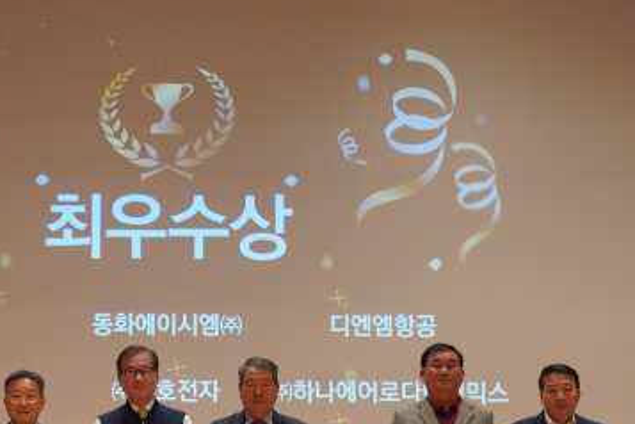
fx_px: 1658
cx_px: 135
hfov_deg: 21.4
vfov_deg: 14.4
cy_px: 359
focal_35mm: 94
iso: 1600
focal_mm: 48
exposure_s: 1/160
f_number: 4
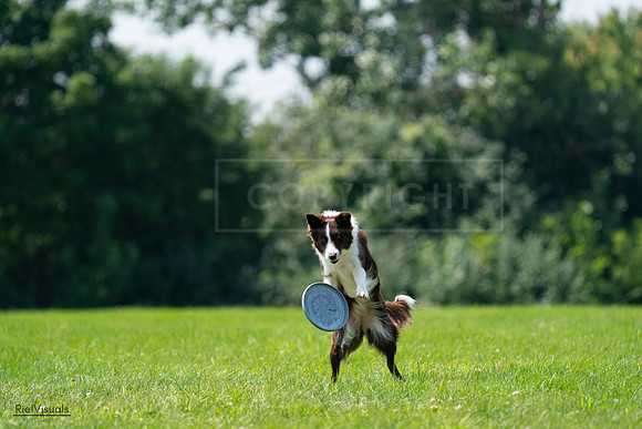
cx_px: 321
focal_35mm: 374
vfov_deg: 3.7
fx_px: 6671
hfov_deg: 5.5
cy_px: 214
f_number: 6.3
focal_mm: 374
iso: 1250
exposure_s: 1/4000
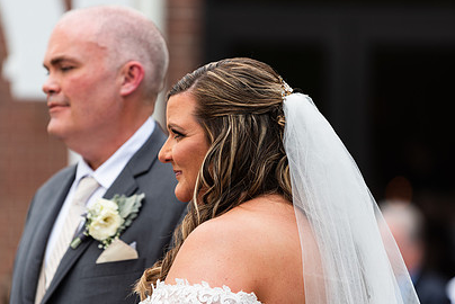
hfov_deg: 7.2
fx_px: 3630
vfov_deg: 4.8
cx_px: 181
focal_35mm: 287
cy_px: 171
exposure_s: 1/640
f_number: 2.8
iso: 64
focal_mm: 200
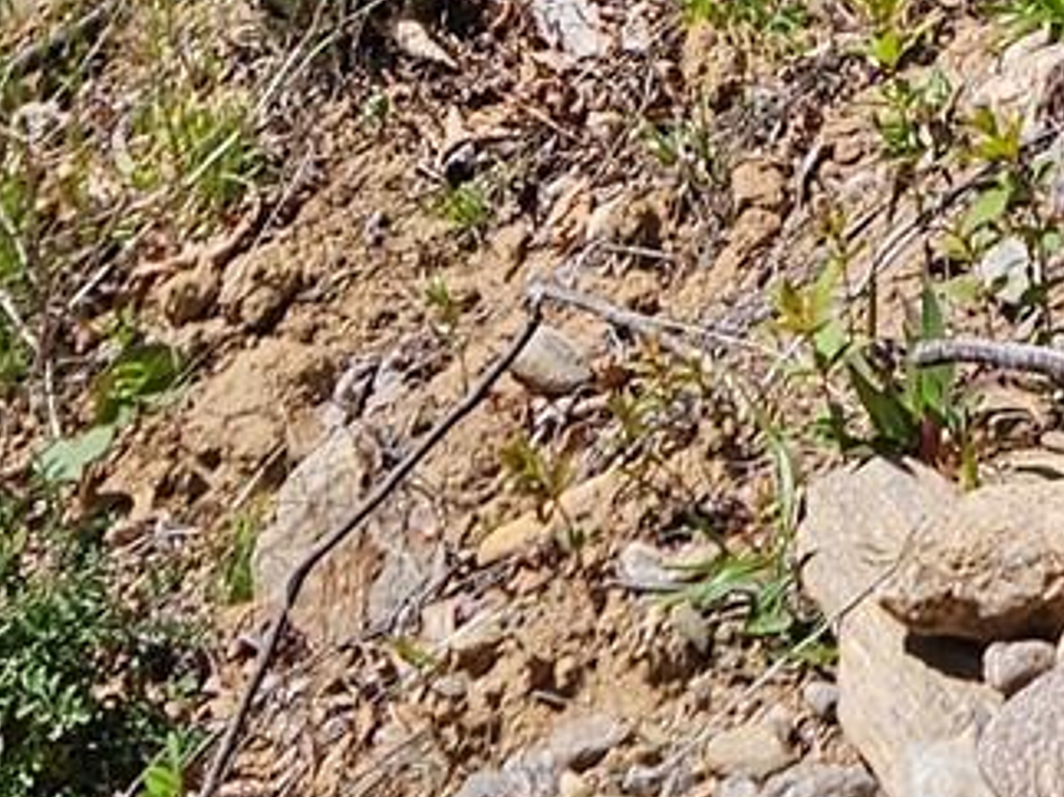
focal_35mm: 146
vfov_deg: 9.0
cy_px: -1209
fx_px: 4486
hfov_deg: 13.0
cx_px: 1449
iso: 25
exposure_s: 1/2032
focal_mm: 5.4
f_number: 1.8
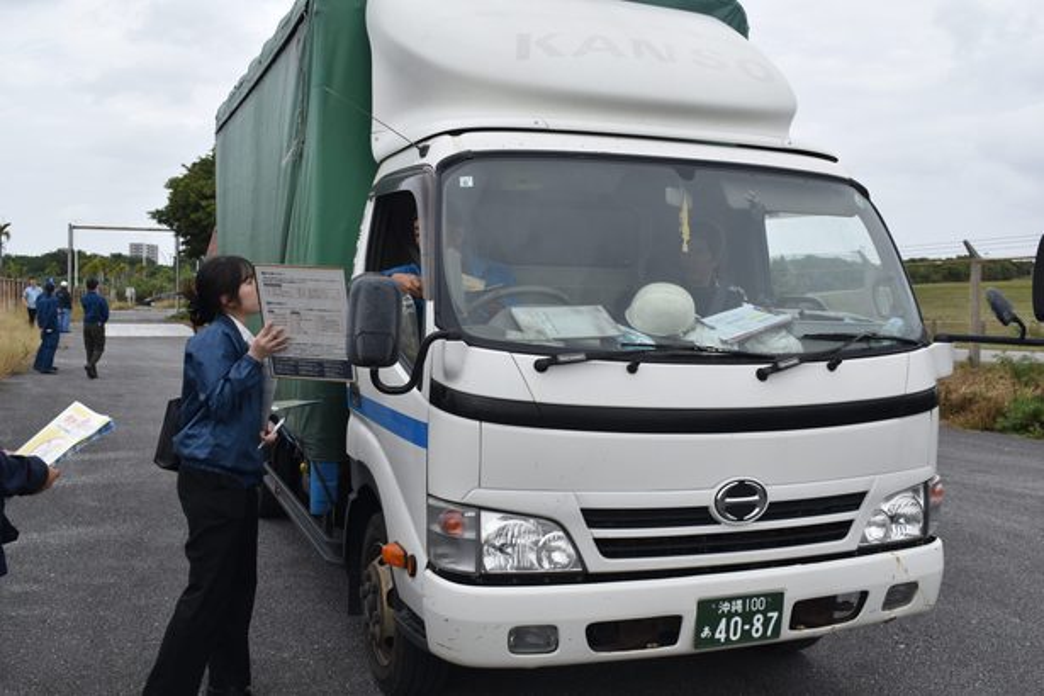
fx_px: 1044
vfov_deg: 36.9
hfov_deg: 53.1
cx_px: 522
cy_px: 348
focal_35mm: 36
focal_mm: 24
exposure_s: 1/320
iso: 200
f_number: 9
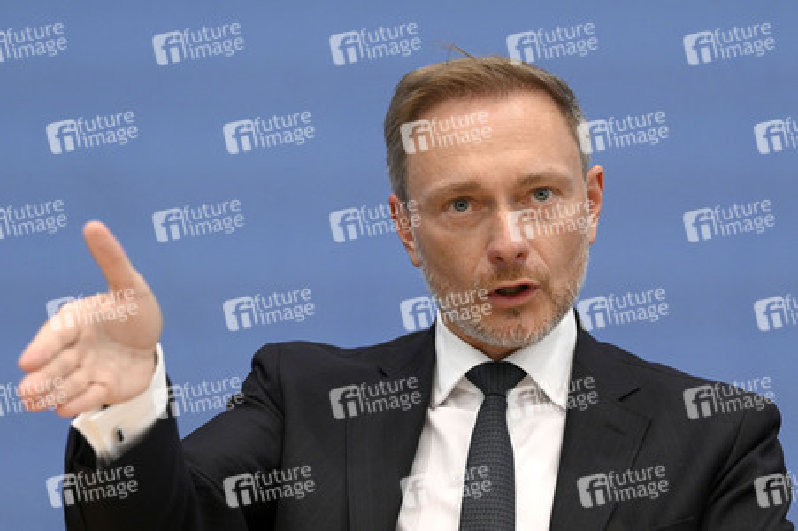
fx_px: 3101
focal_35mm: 140
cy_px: 266
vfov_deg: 9.8
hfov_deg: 14.7
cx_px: 399
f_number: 5.6
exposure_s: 1/640
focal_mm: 140
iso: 3200
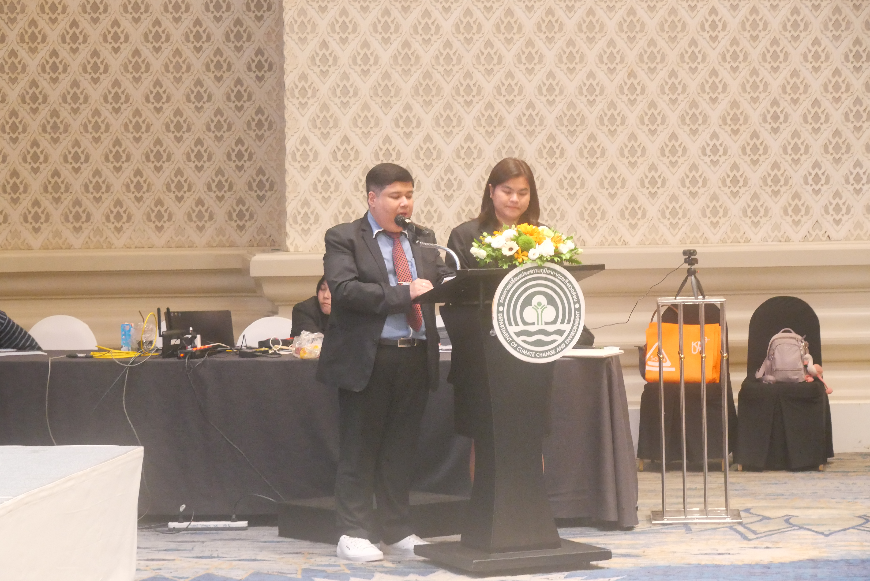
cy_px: 290
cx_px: 435
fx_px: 2998
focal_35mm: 124
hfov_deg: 16.5
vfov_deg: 11.1
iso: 3200
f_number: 5.6
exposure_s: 1/15
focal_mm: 60
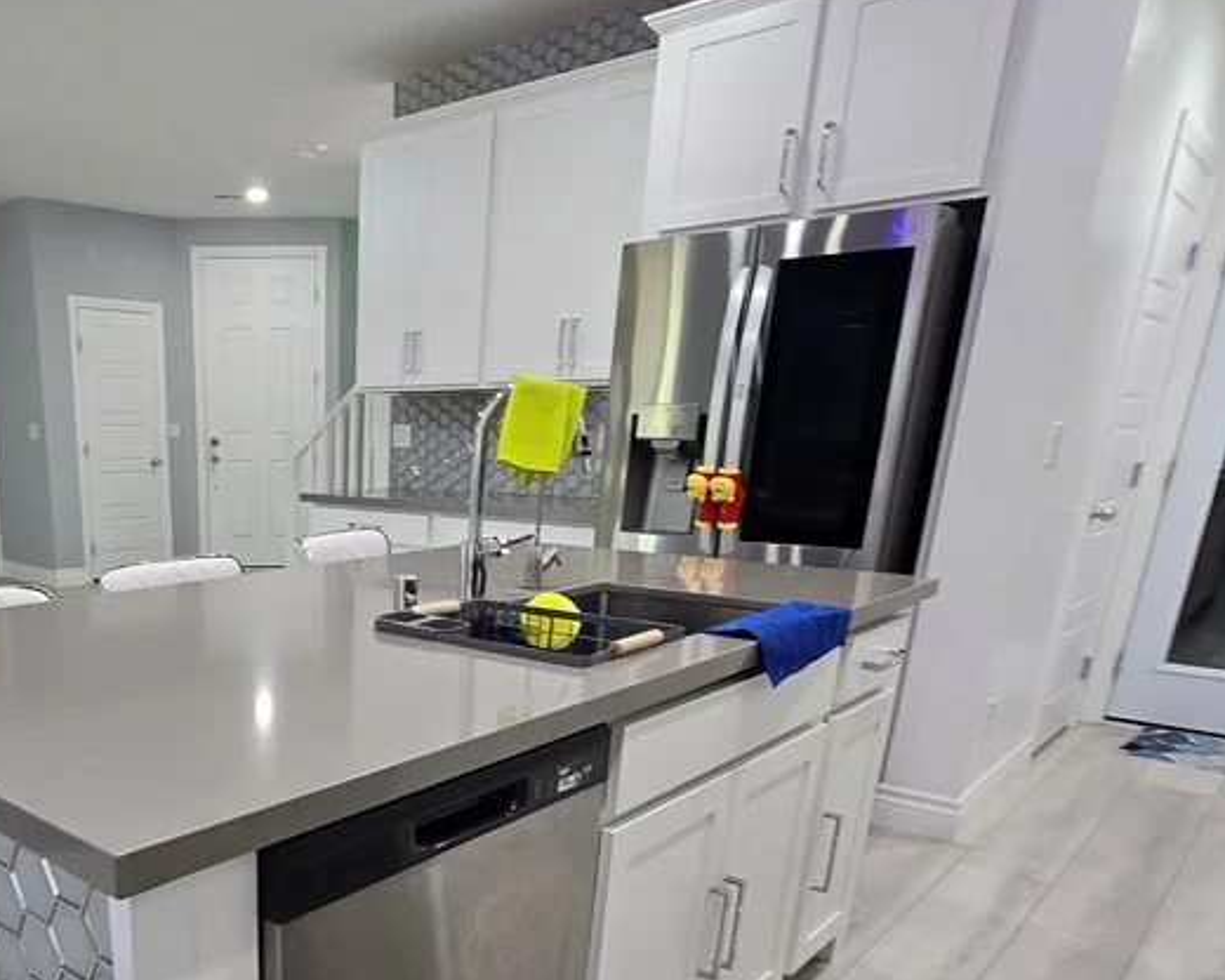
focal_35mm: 25
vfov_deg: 53.6
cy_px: 761
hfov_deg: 64.1
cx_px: 309
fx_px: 906
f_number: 2.2
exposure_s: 1/60
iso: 160
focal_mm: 2.2
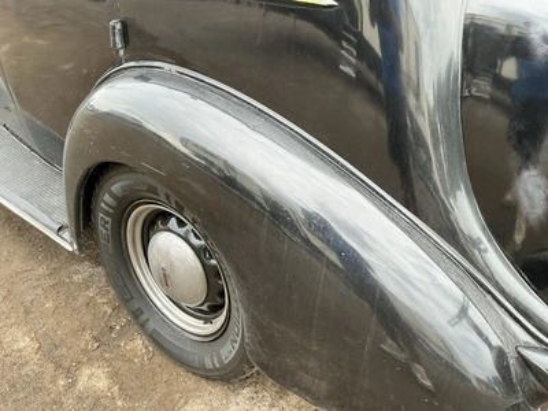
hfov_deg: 63.4
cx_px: 274
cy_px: 206
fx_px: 443
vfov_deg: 49.7
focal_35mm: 28
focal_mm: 3
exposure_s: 1/122
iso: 50
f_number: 1.8
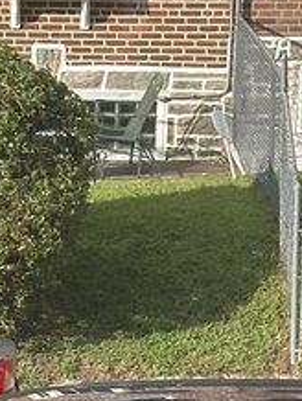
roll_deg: -1.4
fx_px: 3065
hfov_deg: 5.6
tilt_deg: -13.4
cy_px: 552
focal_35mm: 264
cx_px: -74
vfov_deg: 7.4
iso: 64
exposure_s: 1/2114
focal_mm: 6.86
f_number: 1.78
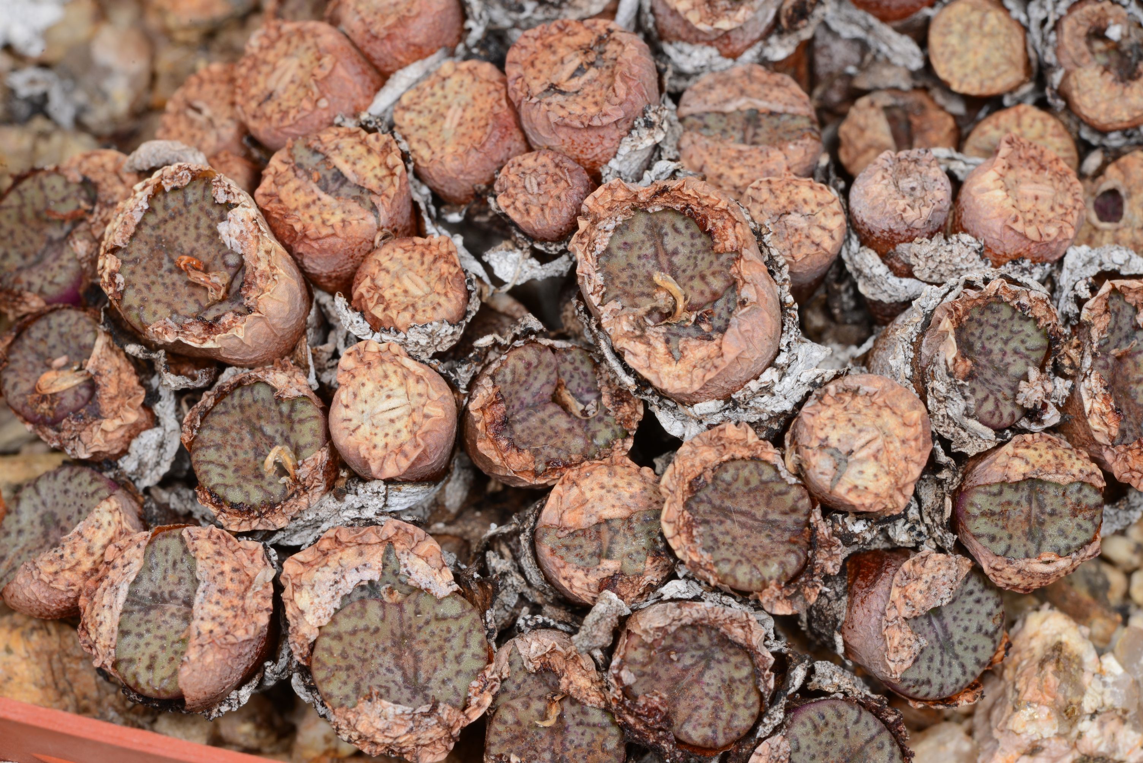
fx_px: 2858
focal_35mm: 90
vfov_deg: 15.2
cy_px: 382
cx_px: 572
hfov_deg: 22.6
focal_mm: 90
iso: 200
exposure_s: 1/200
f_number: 25
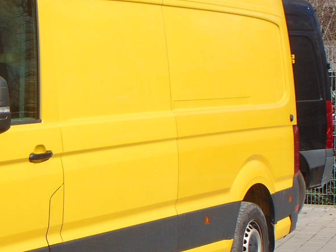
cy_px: 145
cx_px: -67
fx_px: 1330
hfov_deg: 14.0
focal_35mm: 137
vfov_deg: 10.8
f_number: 9
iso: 80
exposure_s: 1/250
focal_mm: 9
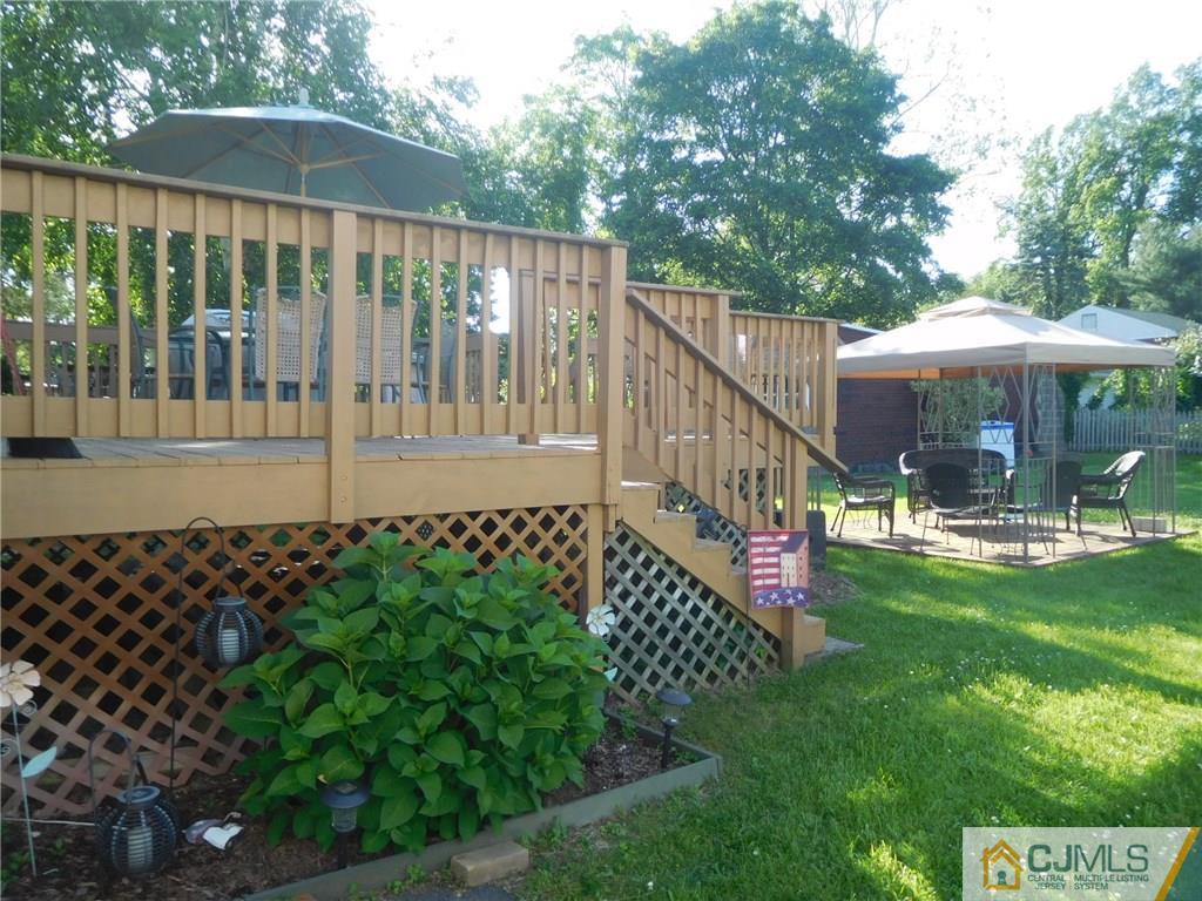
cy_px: 450
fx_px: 868
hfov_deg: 69.4
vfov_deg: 54.9
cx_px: 601
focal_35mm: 25
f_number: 3.4
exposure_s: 1/200
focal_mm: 4.5
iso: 125
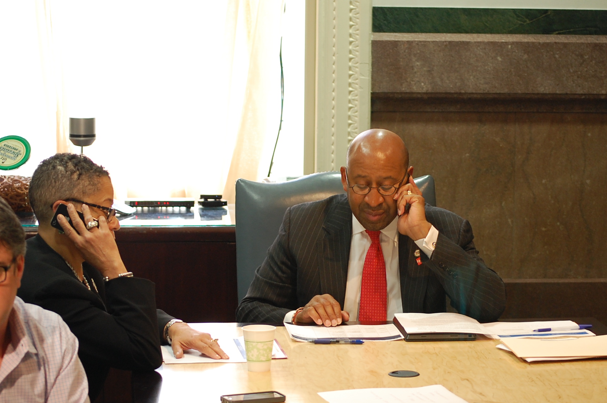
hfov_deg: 18.8
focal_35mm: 109
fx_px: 1829
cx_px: 371
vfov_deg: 12.6
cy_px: 223
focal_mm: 55
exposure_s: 1/30
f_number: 4
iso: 500
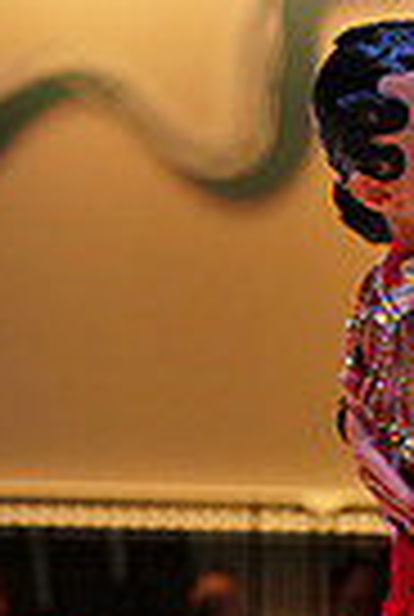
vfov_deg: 4.6
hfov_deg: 3.1
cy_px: 868
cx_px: 380
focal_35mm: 443
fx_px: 7603
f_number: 4
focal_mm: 105
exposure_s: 1/250
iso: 2000
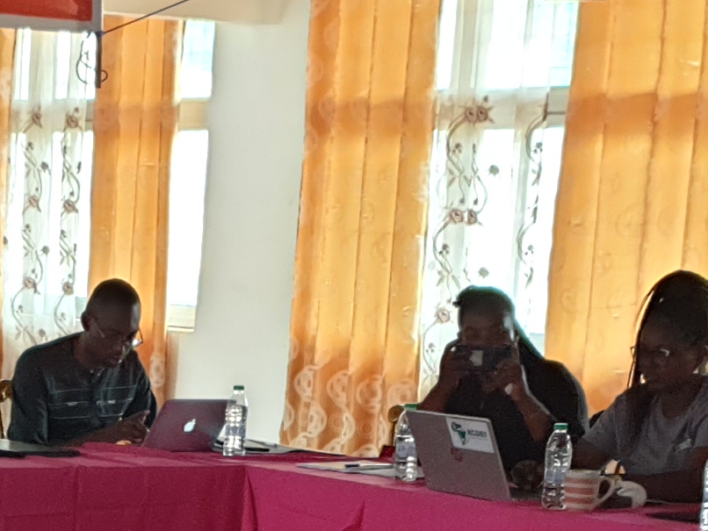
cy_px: 741
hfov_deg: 14.9
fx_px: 2660
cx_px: 30
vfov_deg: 11.1
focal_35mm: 130
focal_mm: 4.3
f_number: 1.5
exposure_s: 1/50
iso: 250
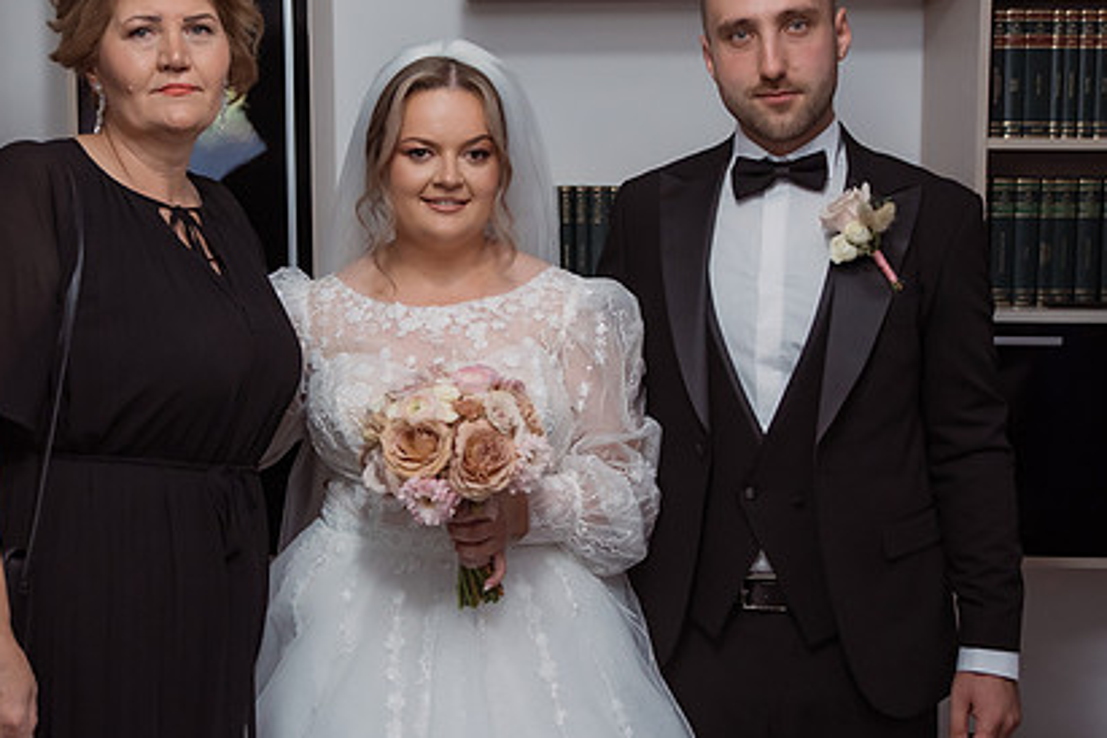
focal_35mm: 53
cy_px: 335
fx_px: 1630
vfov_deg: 25.5
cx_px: 429
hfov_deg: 37.3
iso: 1600
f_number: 2.8
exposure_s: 1/200
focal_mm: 35
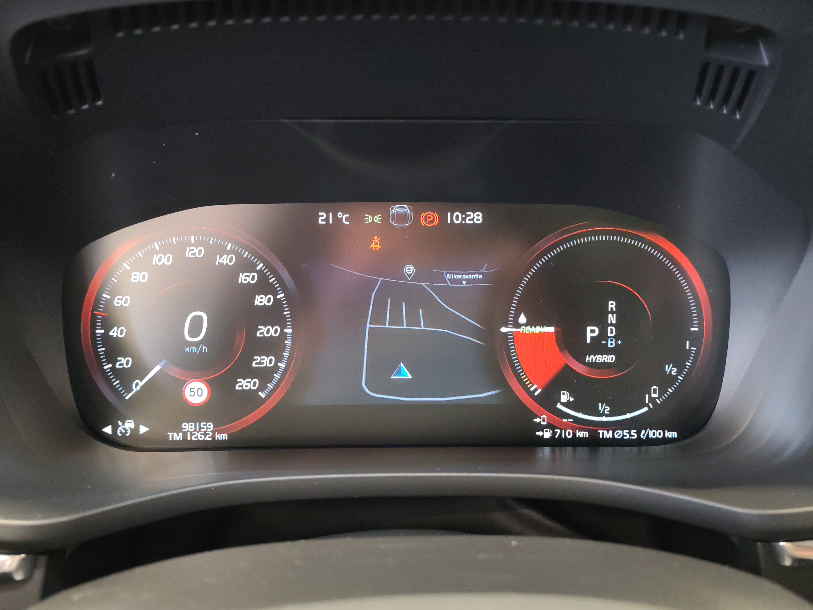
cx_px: 406
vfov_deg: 45.4
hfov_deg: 58.4
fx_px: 728
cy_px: 305
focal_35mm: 31
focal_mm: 6.12
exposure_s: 1/25
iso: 3200
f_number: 1.9
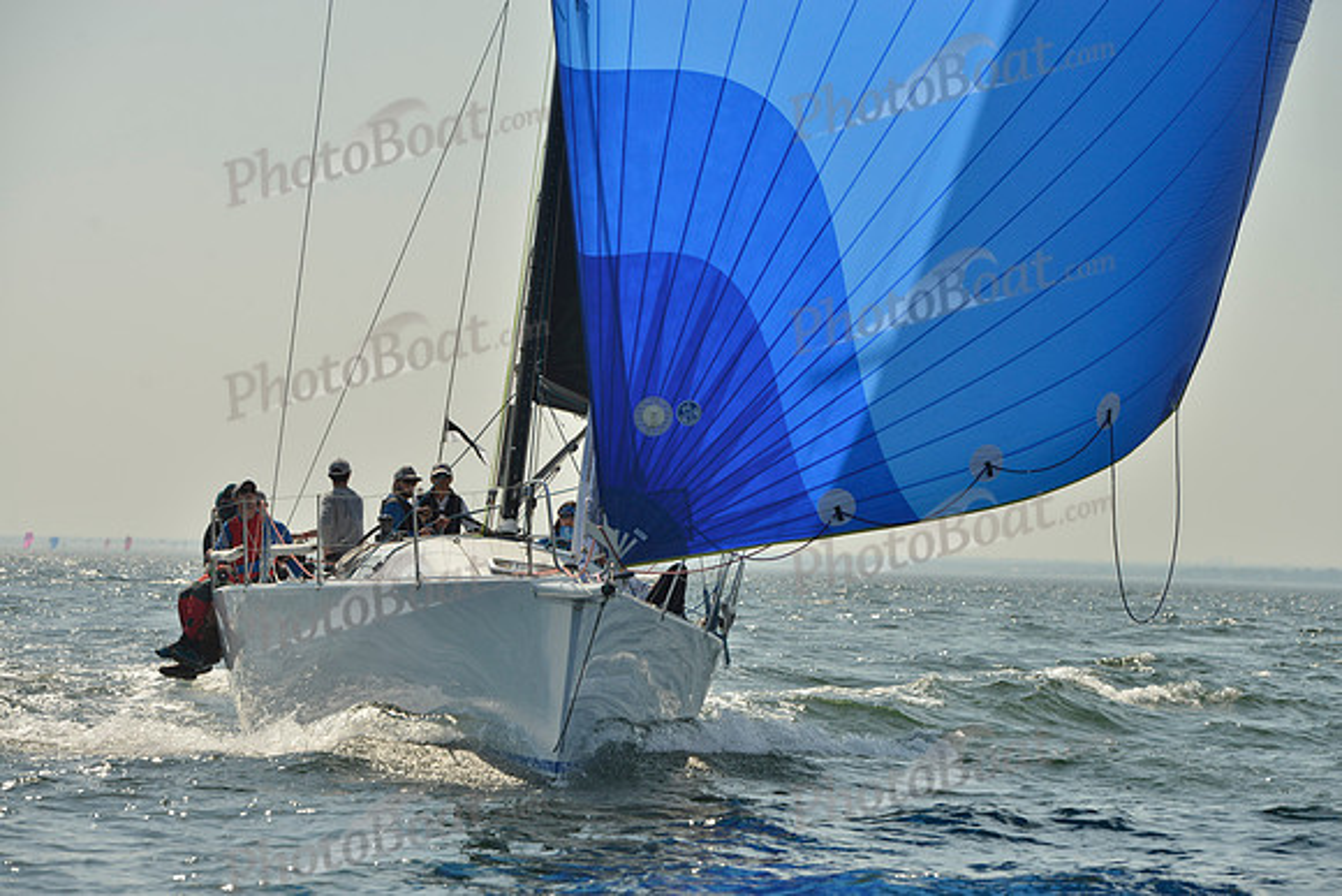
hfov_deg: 14.7
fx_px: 5220
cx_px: 671
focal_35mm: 140
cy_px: 448
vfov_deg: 9.8
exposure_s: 1/1250
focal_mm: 140
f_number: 9
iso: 200
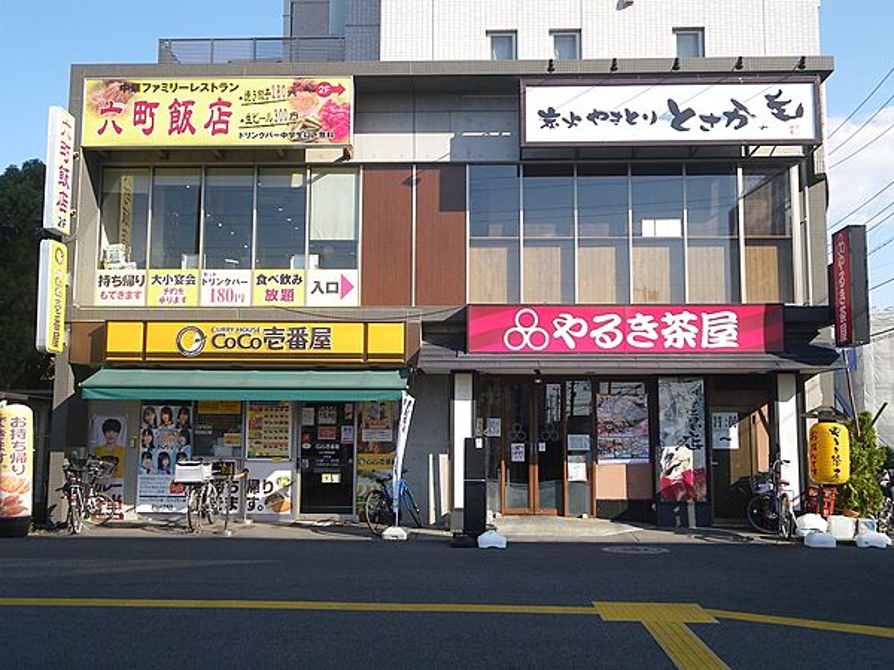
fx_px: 1007
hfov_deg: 47.9
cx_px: 447
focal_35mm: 39
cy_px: 335
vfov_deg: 36.8
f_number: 3
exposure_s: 1/500
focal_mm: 6.9
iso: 80
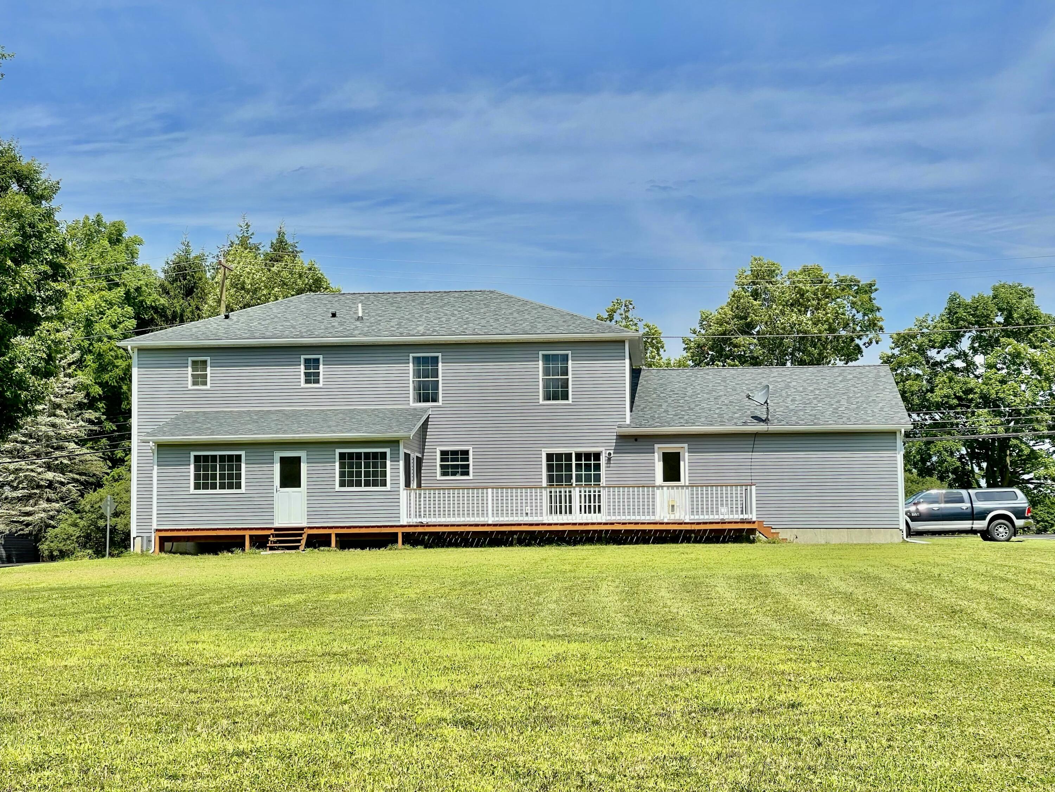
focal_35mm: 64
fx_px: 1951
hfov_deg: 30.3
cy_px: 396
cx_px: 528
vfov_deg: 22.9
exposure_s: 1/727
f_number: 2.2
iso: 20
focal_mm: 7.5
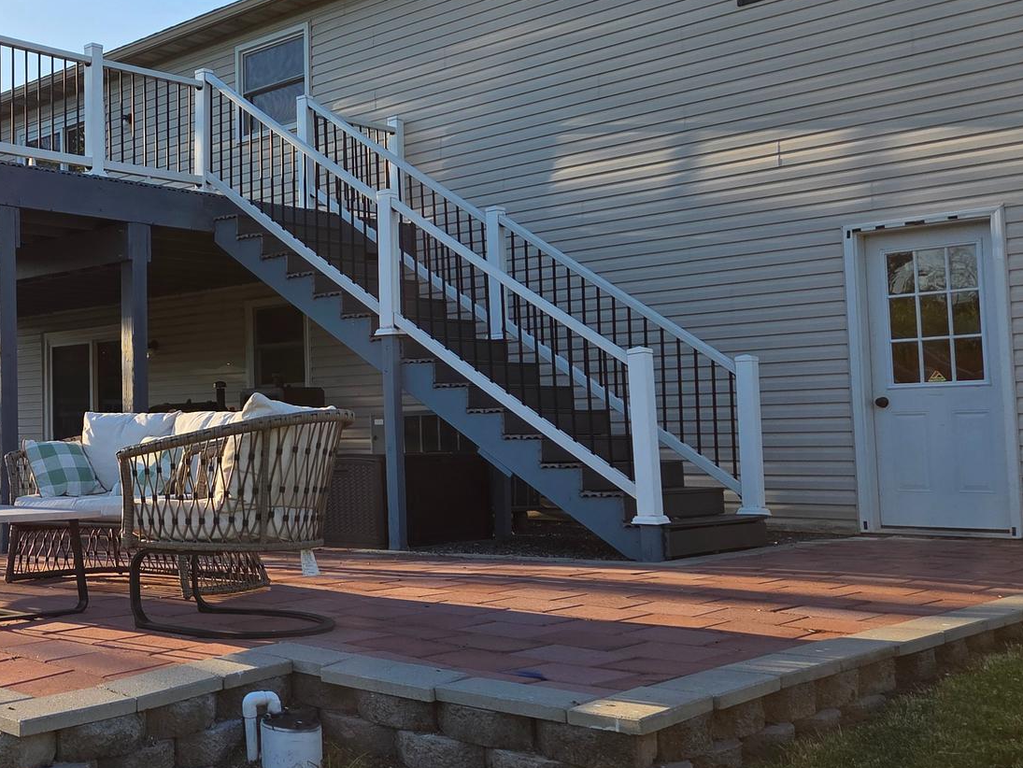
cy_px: 361
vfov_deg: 33.6
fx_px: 1271
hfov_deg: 41.0
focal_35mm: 43
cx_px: 137
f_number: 1.8
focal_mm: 5.4
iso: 80
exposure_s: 1/2145
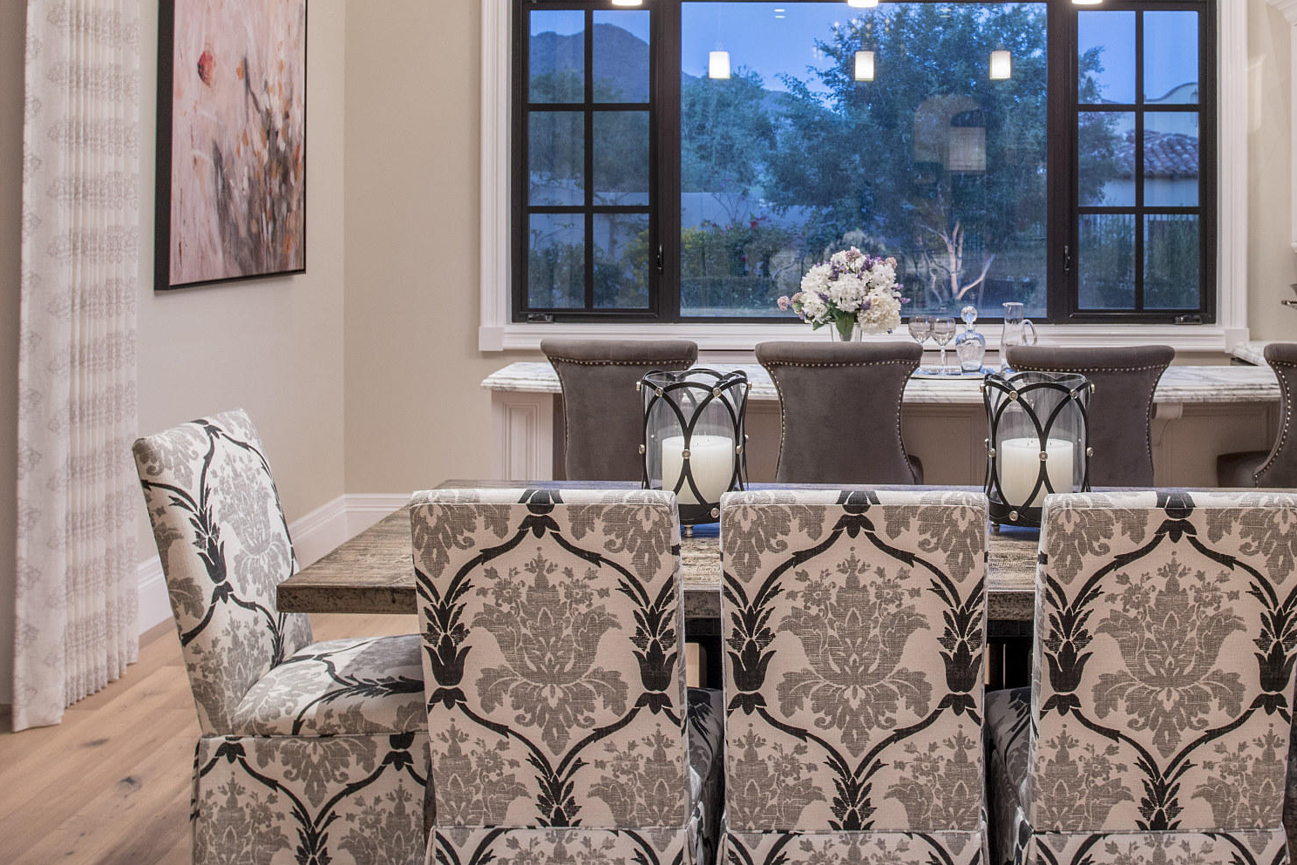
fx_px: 1514
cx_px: 861
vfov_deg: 31.4
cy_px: 222
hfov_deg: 45.7
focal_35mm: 42
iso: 500
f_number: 7.1
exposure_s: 1/10
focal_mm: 25
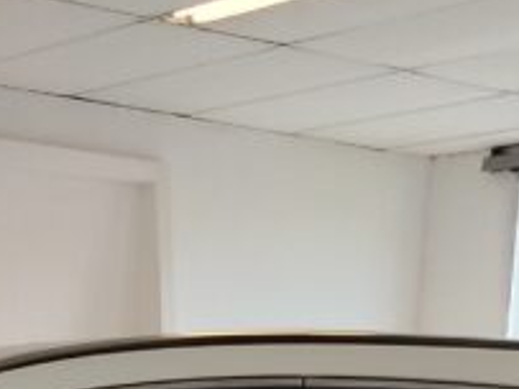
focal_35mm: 121
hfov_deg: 15.7
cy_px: 804
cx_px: -95
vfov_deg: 11.0
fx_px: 1813
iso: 319
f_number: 1.75
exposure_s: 1/50
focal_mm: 5.25
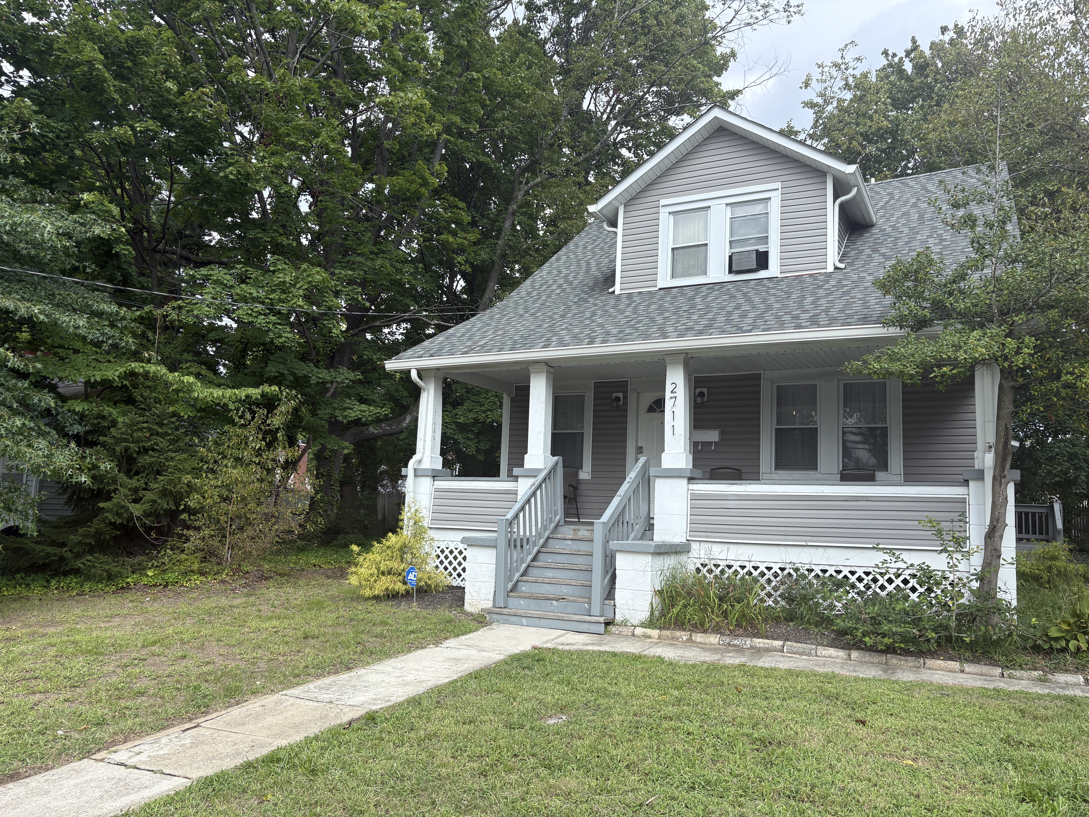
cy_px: 408
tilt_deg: +7.2
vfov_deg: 53.1
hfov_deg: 67.3
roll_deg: -1.2
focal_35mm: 26
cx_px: 544
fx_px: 818
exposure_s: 1/1751
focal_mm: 5.96
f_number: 1.6
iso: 50
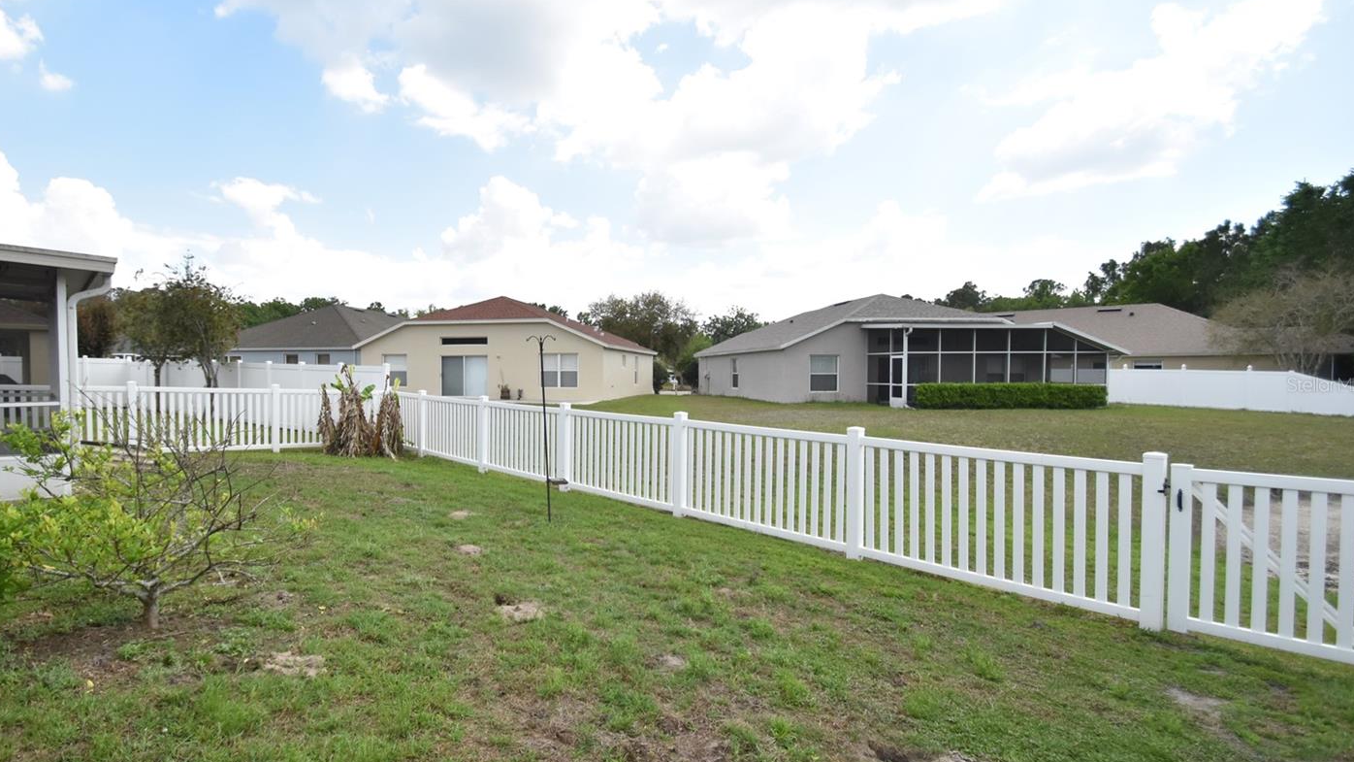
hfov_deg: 92.3
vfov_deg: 61.0
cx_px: 597
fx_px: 646
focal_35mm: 18
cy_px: 384
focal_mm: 10
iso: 800
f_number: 3.5
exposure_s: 1/4000
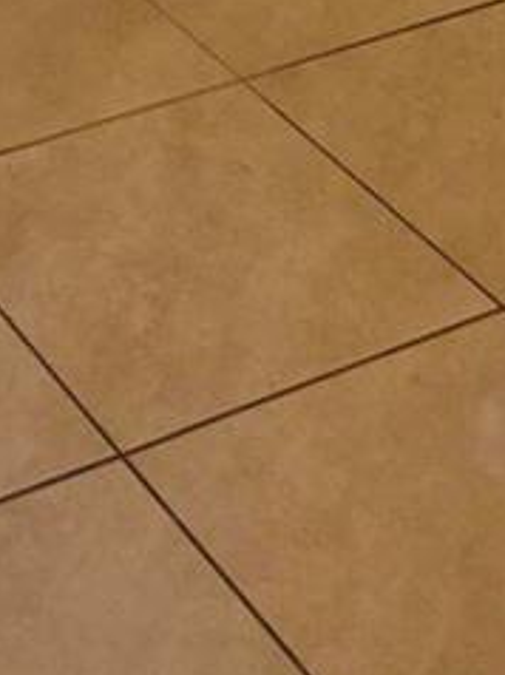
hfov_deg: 12.7
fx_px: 2260
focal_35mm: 116
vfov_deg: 13.4
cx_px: 85
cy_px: -857
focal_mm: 6.3
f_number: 1.7
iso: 500
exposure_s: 1/120
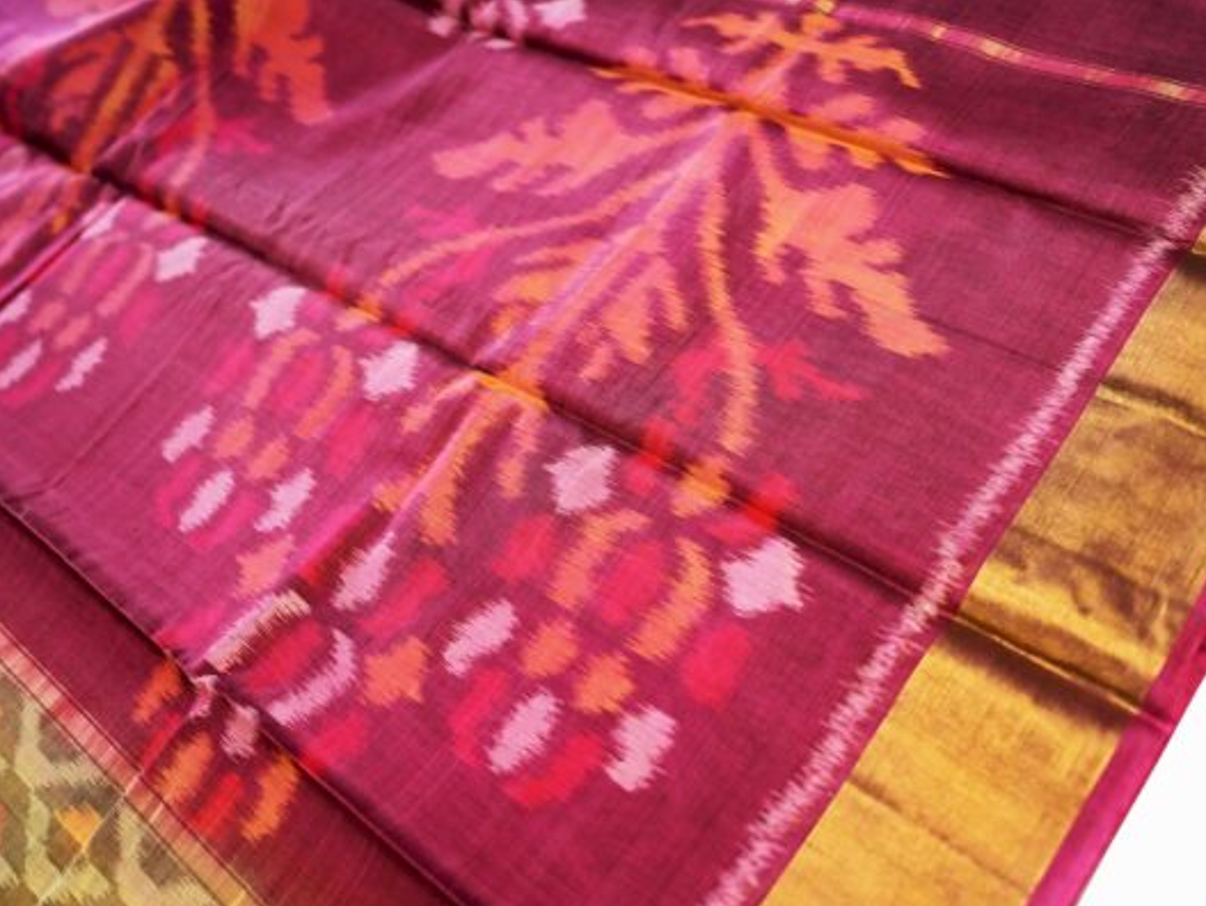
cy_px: 455
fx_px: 1220
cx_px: 556
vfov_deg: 40.7
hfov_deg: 52.5
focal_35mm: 35
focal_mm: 32
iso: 1600
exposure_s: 1/1000
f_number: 3.2
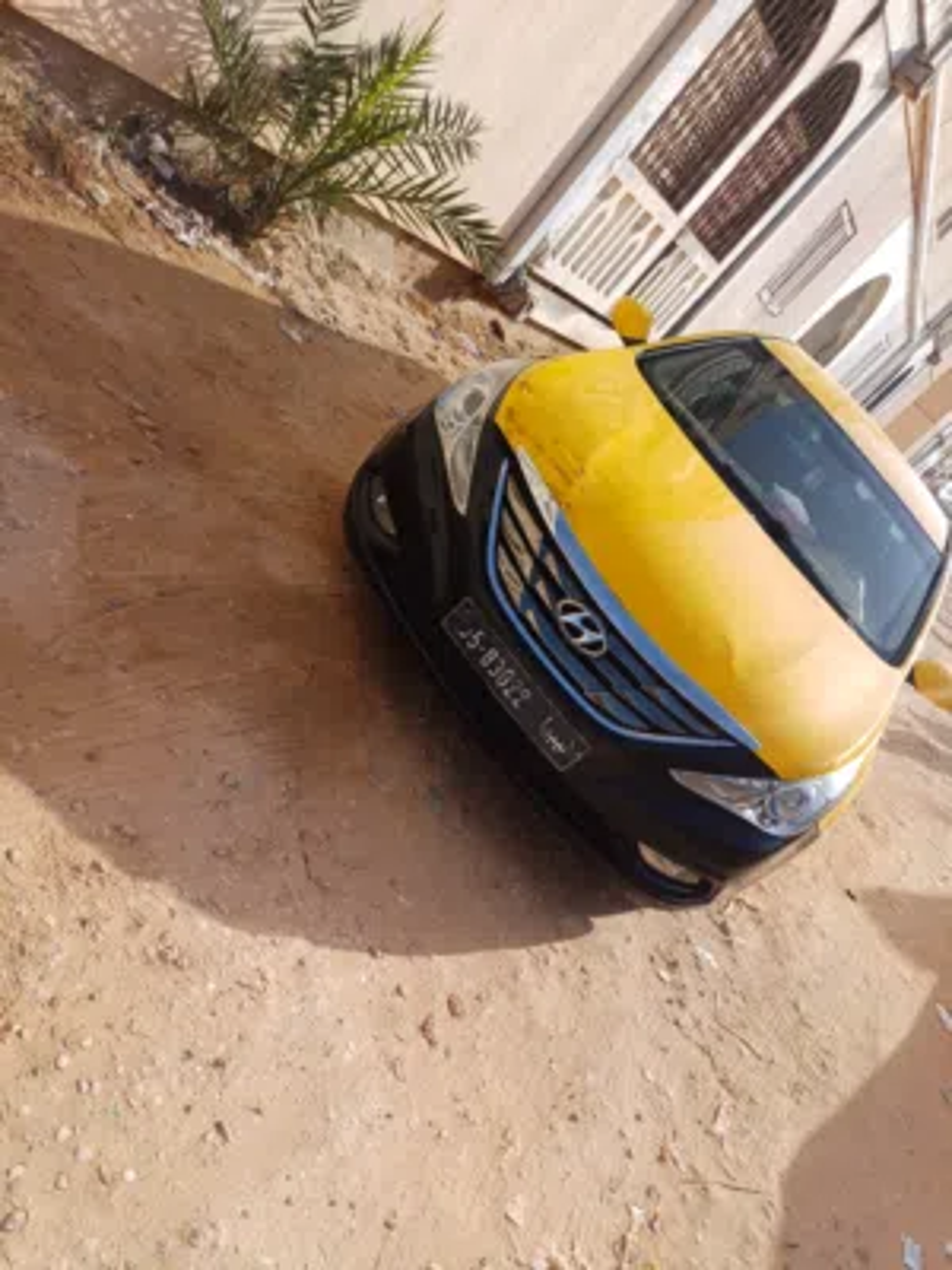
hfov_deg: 54.9
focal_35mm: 25
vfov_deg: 69.4
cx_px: 476
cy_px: 635
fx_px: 917
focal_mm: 4.65
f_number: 1.8
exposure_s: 1/962
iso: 50
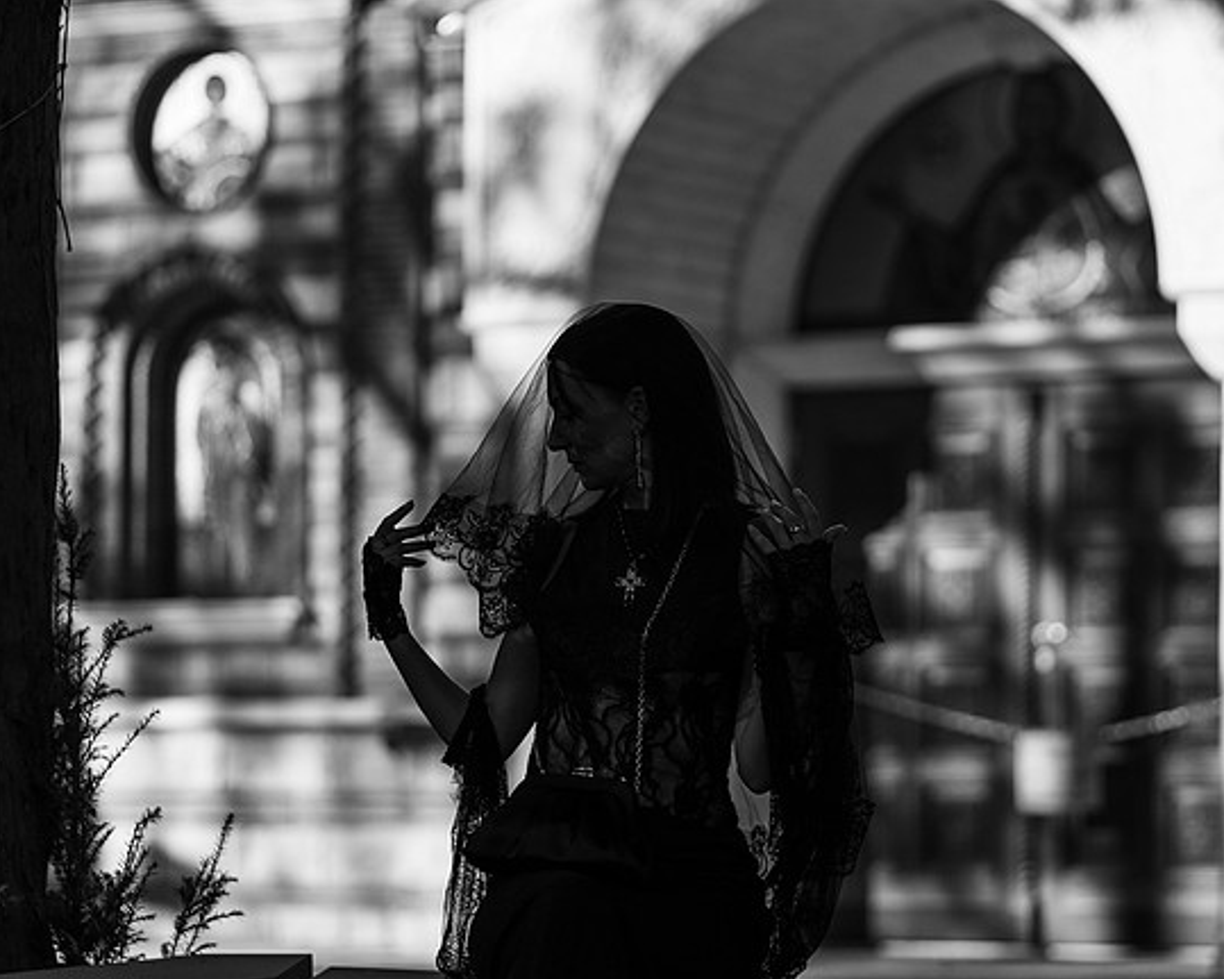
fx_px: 5397
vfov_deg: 10.4
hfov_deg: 12.9
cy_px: 483
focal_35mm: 149
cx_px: 722
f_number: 1.8
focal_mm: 85
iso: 100
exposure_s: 1/5000
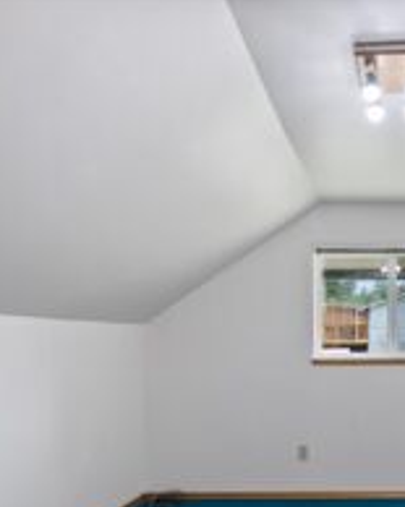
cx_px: 389
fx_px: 435
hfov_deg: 43.9
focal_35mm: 29
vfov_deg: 59.0
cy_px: 341
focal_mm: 10
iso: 400
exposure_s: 1/6
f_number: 5.6
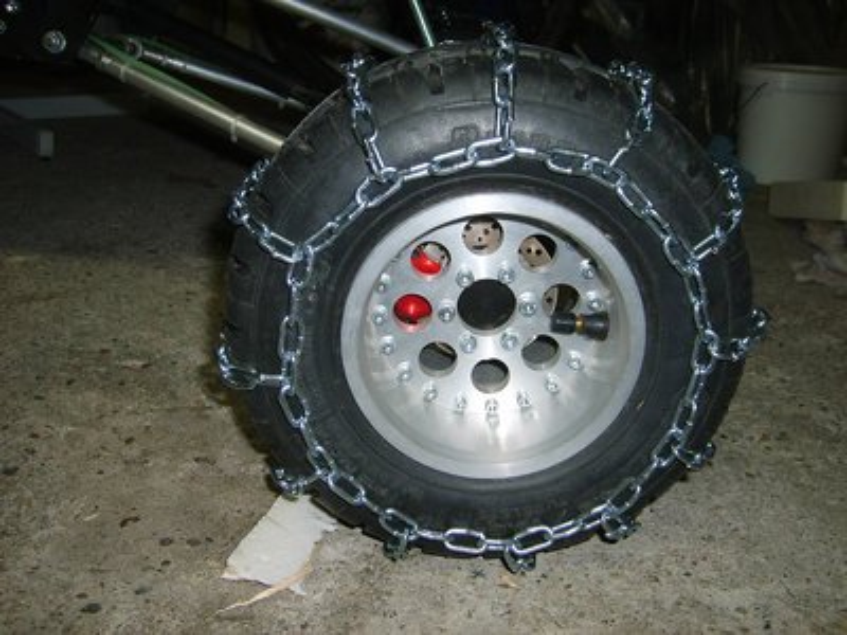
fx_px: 856
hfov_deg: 52.6
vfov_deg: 40.7
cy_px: 318
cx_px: 424
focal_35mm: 35
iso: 100
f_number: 2.8
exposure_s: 1/30
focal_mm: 5.8
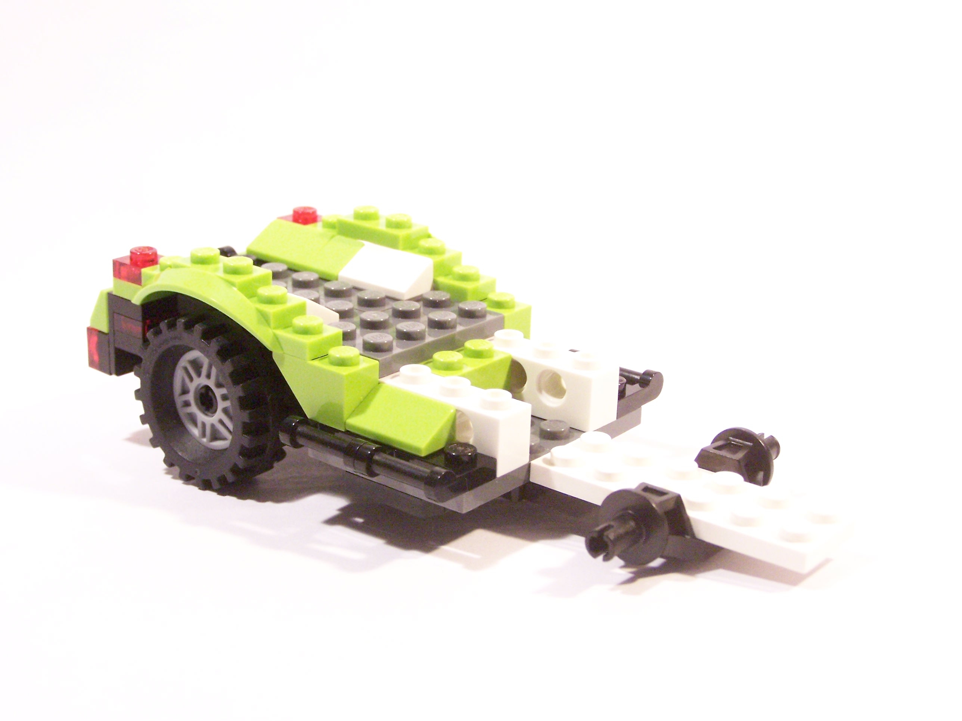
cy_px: 360
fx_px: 1640
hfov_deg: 32.7
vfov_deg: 24.8
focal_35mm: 59
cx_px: 481
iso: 400
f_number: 3.6
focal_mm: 9.8
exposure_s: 1/30
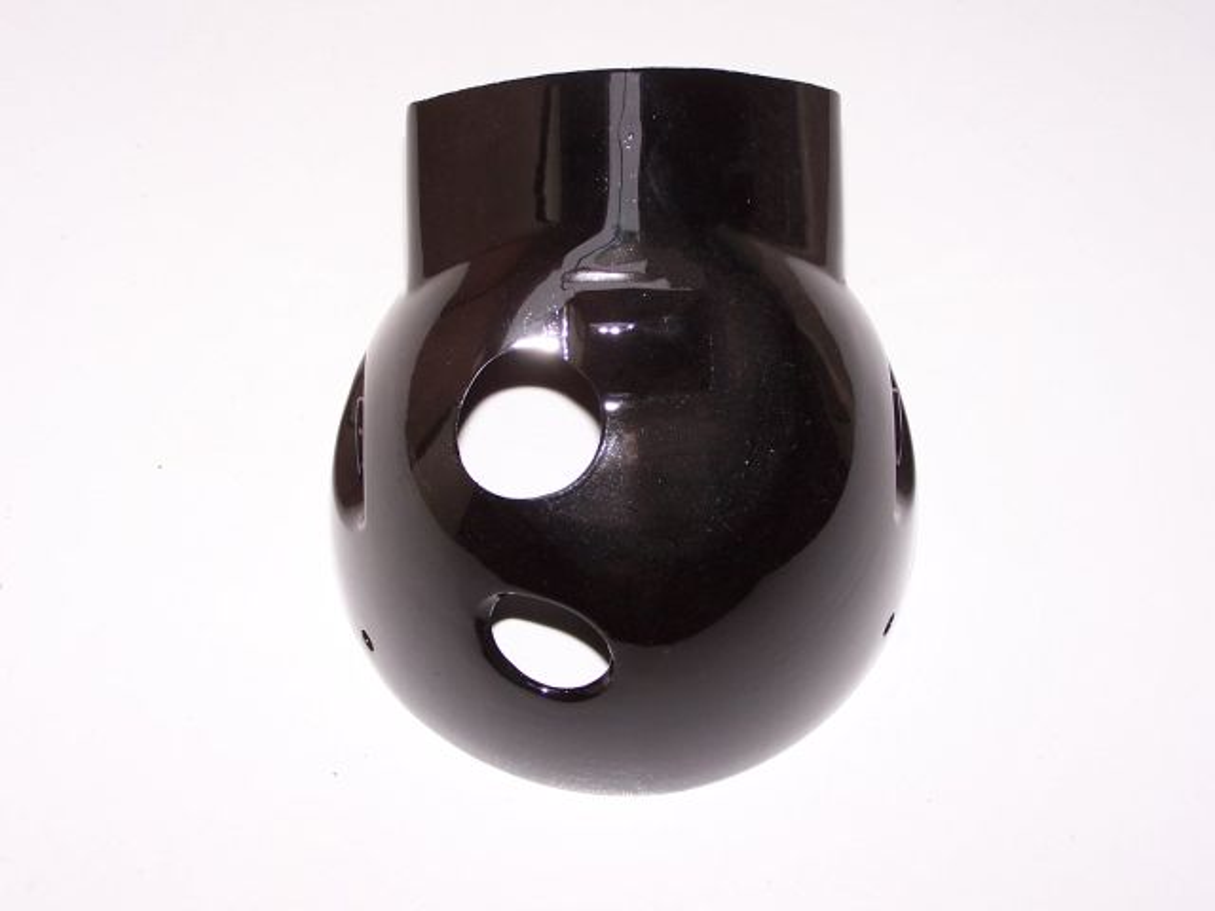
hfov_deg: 28.2
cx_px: 608
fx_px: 2422
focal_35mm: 69
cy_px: 456
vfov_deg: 21.3
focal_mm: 11.5
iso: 80
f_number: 3.2
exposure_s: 1/90
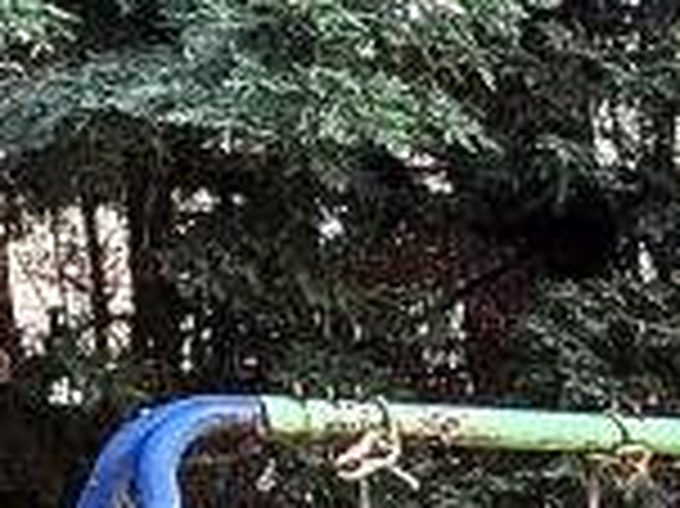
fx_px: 1865
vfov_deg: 14.6
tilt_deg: -5.4
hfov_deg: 16.3
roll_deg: +0.4
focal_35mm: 95
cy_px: 742
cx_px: 1324
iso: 125
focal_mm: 2.22
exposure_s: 1/99
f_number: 2.2
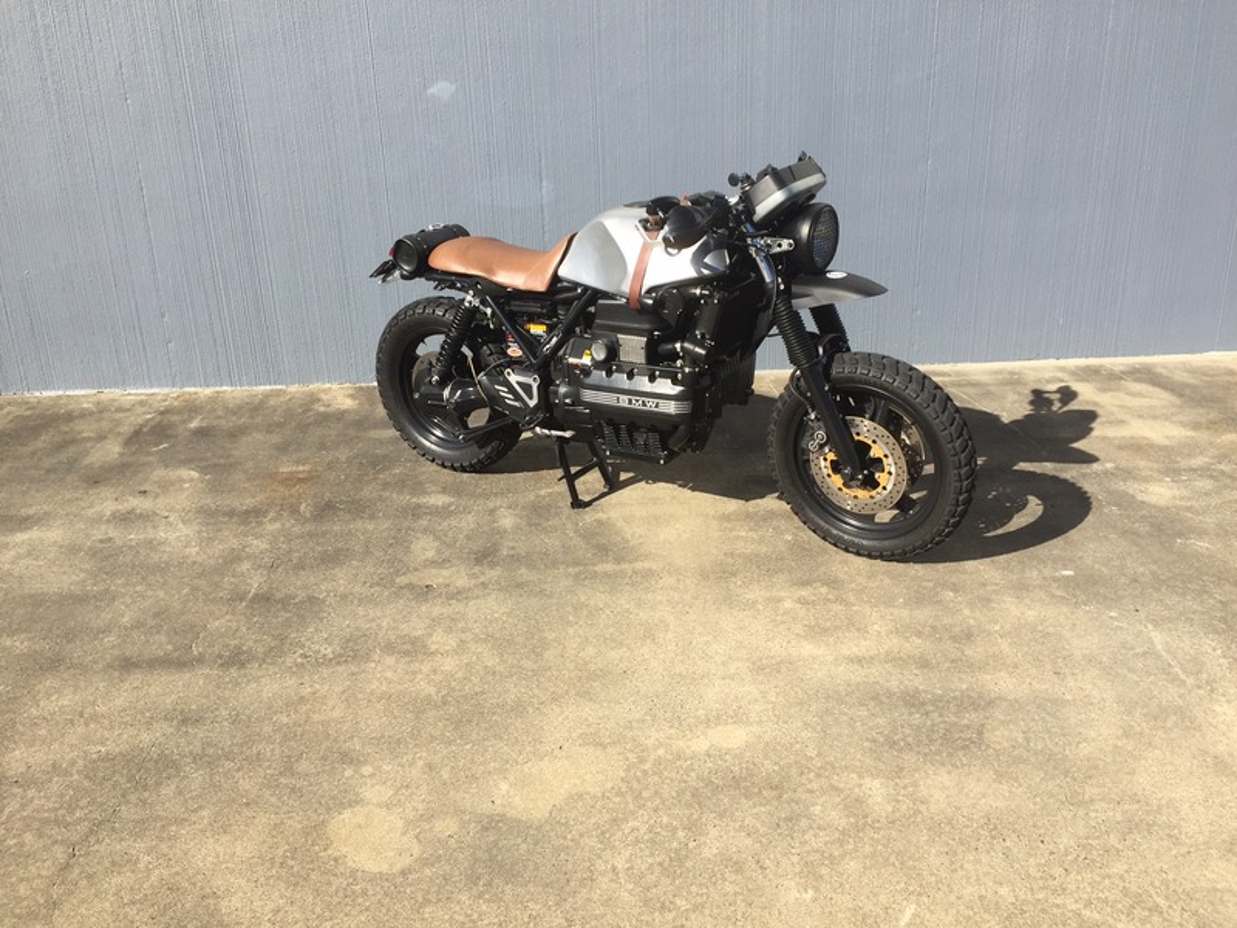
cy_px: 464
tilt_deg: -19.5
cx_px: 618
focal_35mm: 29
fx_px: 1036
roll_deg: +0.4
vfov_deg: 48.2
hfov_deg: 61.7
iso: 32
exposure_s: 1/1364
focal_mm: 4.15
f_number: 2.2
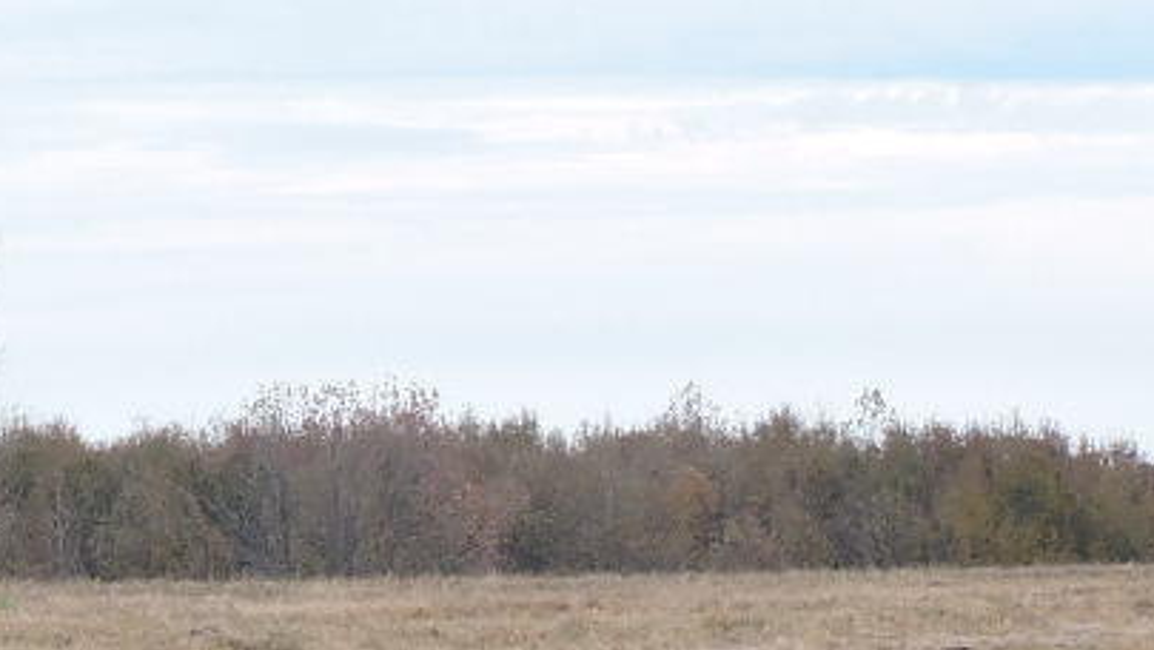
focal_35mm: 516
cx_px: -1020
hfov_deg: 4.1
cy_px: 1474
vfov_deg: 2.3
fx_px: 15792
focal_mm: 21.4
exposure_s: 1/250
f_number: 4.2
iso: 100
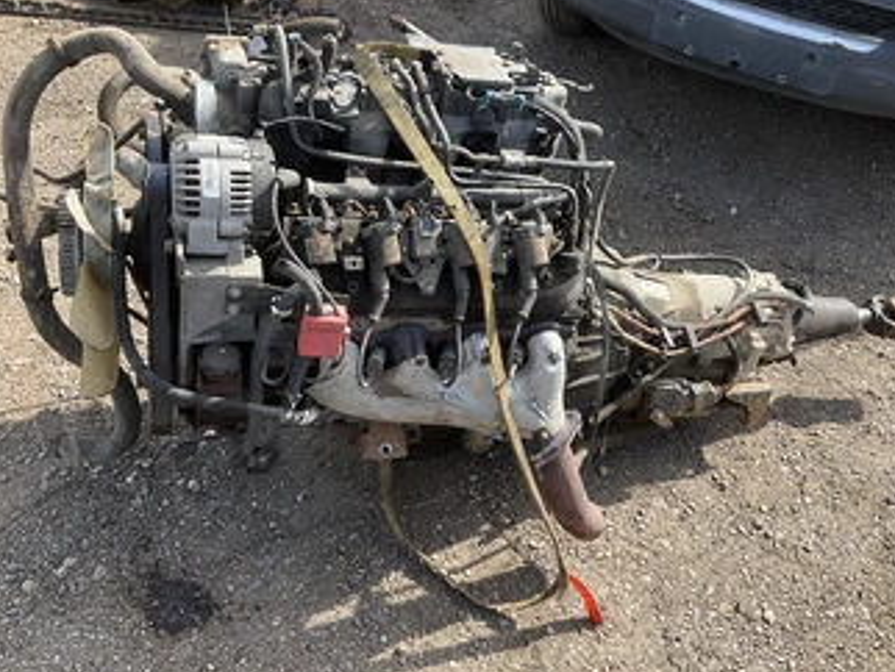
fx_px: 931
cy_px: 305
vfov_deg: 39.7
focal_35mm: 36
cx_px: 492
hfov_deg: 51.2
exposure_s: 1/491
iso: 25
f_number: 1.8
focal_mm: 3
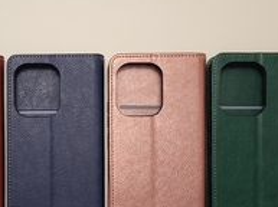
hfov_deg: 34.5
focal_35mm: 54
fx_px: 433
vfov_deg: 26.7
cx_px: 55
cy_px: 151
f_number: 1.8
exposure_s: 1/100
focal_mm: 5.4
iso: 64
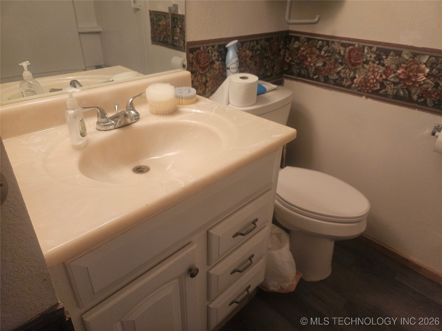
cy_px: 166
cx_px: 221
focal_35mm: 23
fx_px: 294
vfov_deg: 58.9
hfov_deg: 73.9
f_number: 1.8
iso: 800
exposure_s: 1/120
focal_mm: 5.4
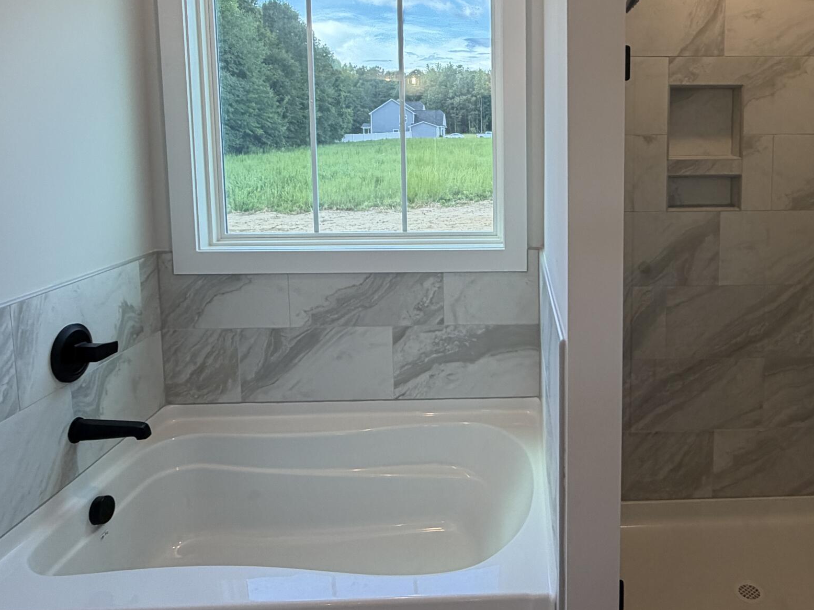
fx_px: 635
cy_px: 200
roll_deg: +0.2
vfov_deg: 50.4
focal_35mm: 27
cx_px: 548
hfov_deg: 63.5
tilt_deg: -5.1
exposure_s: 1/120
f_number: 2.2
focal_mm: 2.22
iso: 100
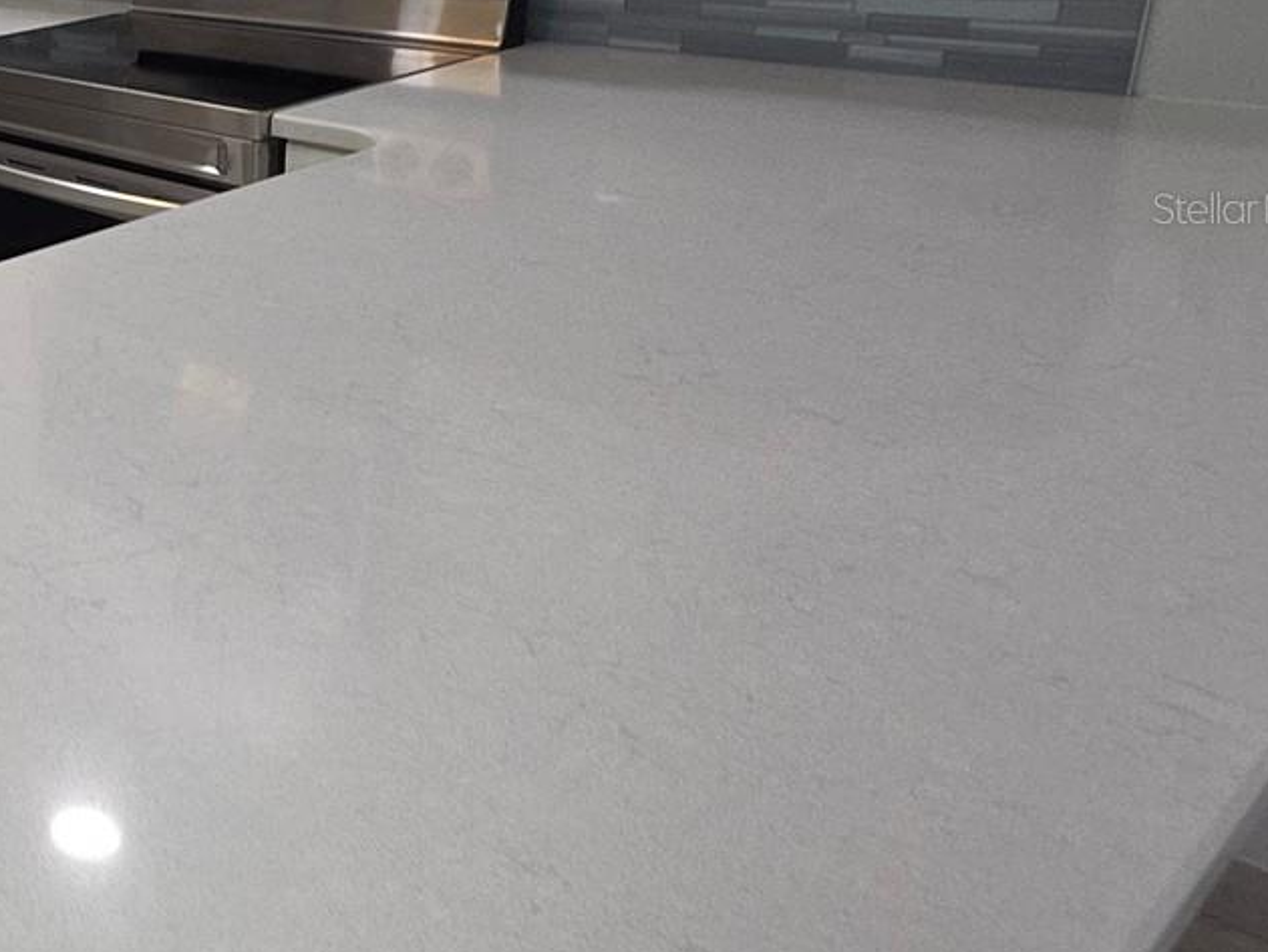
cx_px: -268
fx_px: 1209
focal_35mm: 33
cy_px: 207
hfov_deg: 39.3
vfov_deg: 41.4
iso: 64
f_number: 2.2
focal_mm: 2.2
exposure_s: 1/60
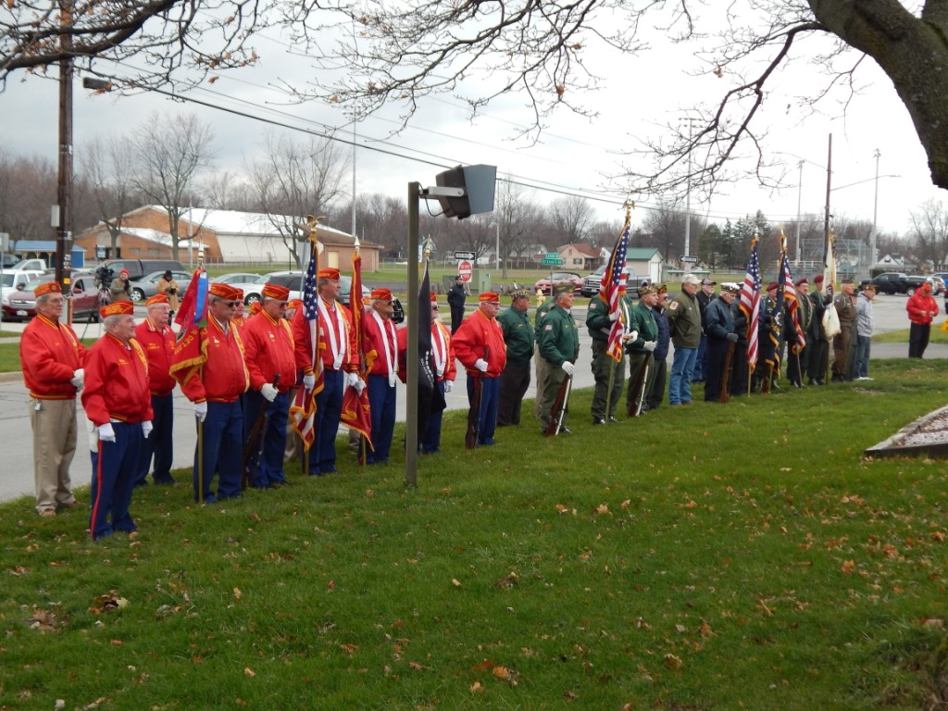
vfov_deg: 33.6
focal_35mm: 43
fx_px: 1178
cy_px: 356
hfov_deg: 43.9
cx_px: 474
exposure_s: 1/125
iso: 125
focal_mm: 7.7
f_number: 3.6
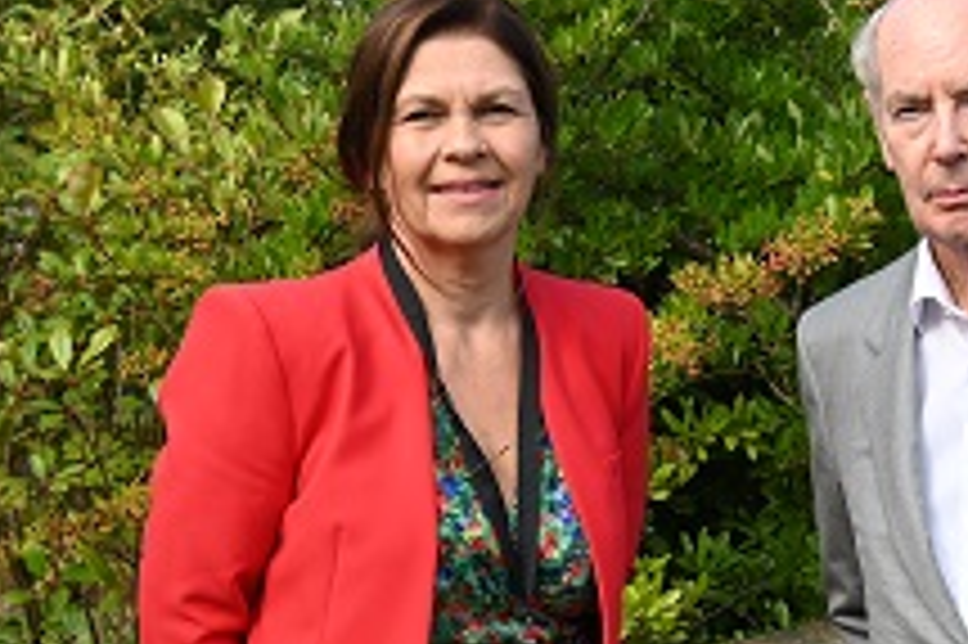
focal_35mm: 101
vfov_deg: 13.5
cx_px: 689
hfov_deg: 20.1
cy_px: 417
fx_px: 2718
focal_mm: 29
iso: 110
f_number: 5.6
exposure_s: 1/250
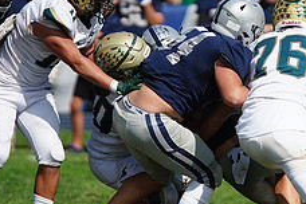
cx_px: 267
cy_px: 97
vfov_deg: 1.8
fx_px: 6485
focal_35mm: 763
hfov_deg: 2.7
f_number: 2.8
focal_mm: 300
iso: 400
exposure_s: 1/8000
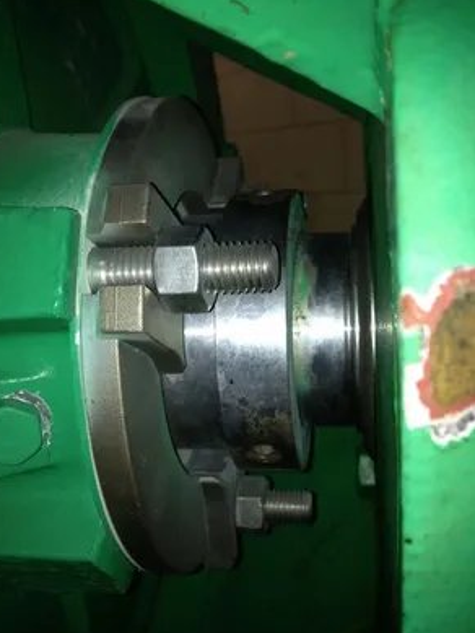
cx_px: 233
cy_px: 319
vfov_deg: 51.3
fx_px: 658
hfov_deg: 39.7
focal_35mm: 36
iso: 50
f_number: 2.4
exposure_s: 1/43
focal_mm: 4.28
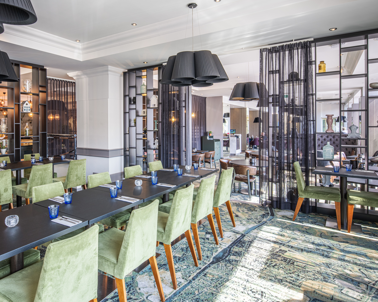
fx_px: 246
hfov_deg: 74.5
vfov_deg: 63.1
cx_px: 160
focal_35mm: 22
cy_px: 149
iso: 100
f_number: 11
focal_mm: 19
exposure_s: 1/6
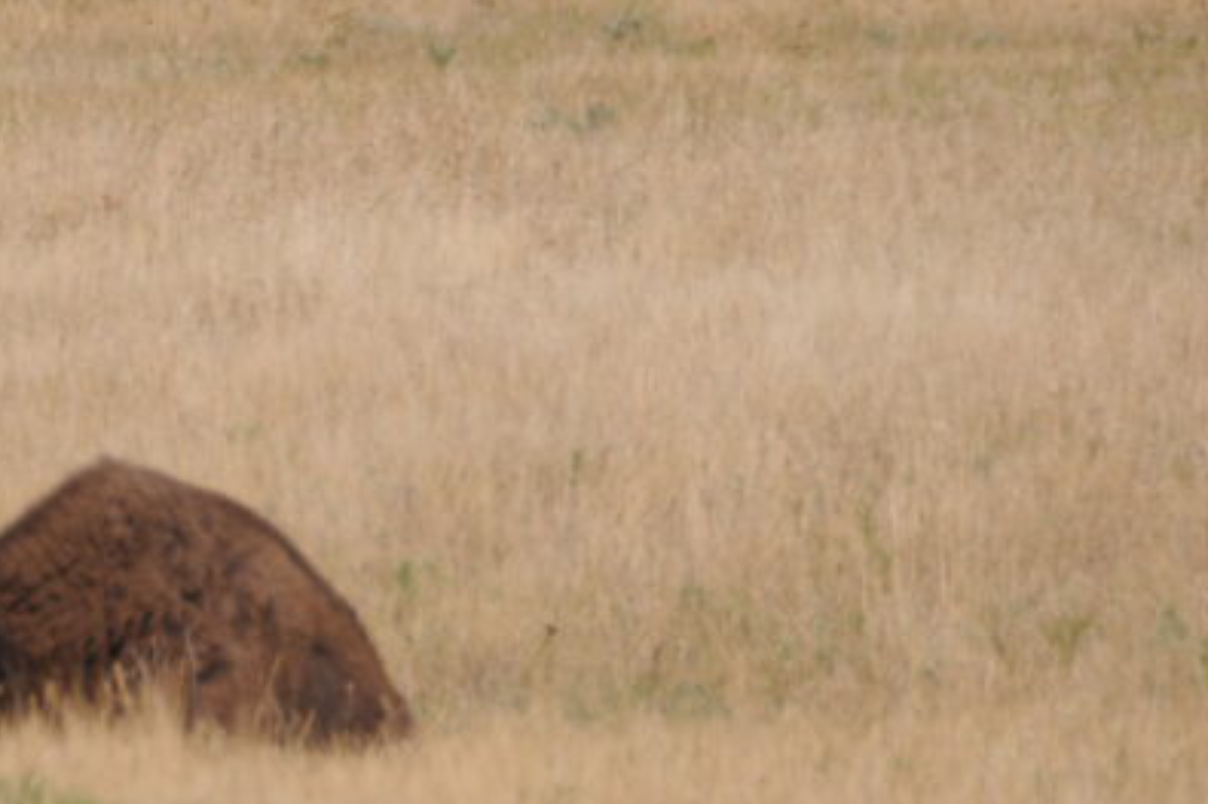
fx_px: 26060
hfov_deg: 2.7
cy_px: 159
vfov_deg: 1.8
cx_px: -263
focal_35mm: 777
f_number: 7.1
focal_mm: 200
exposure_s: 1/1600
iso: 250
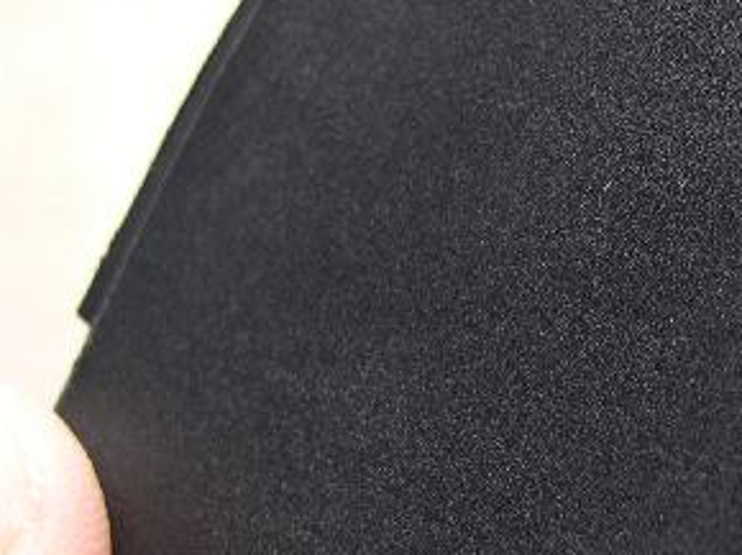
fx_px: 1799
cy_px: 228
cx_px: 555
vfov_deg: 17.5
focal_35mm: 84
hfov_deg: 23.1
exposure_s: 1/42.3
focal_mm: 8
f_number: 2.8
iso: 100
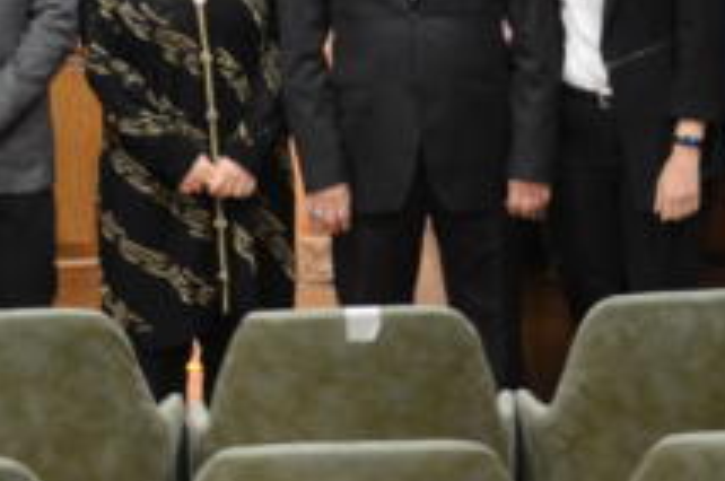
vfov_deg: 8.9
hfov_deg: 13.7
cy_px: -186
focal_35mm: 150
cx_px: 427
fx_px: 3024
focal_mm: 21
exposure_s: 1/50
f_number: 3.8
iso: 1000
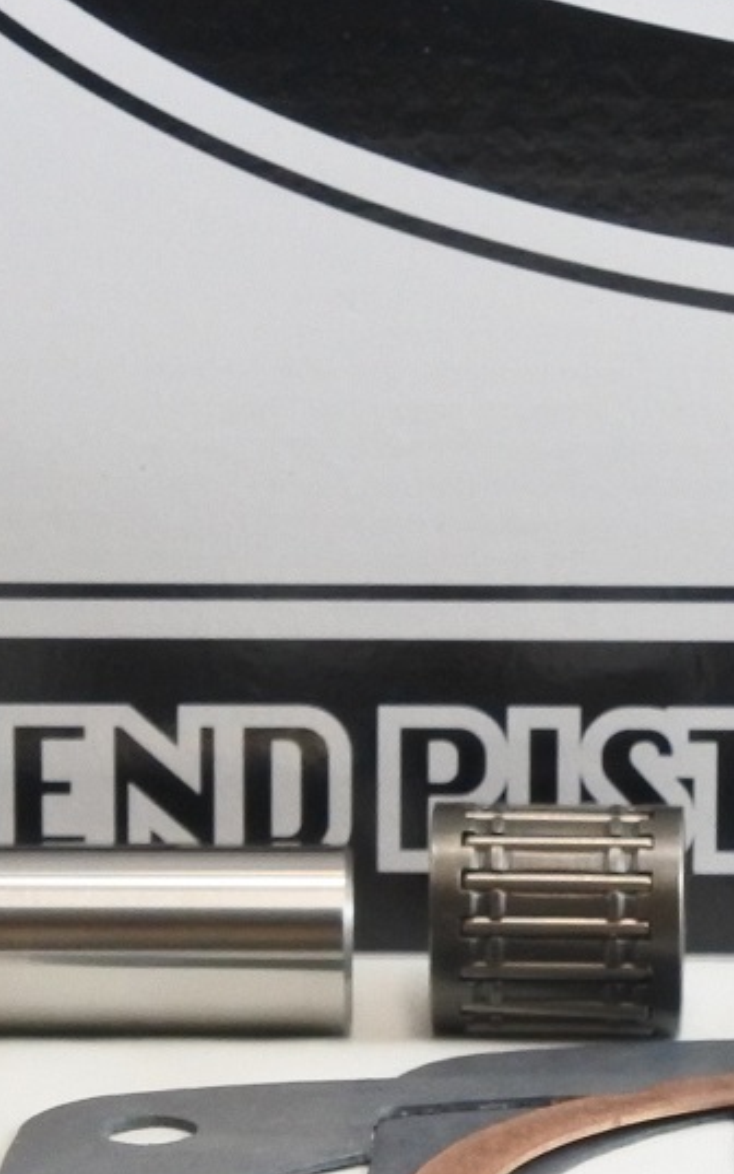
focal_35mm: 259
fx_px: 8283
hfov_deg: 5.1
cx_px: 322
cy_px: 485
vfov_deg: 8.1
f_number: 5.3
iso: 800
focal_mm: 26
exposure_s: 1/100
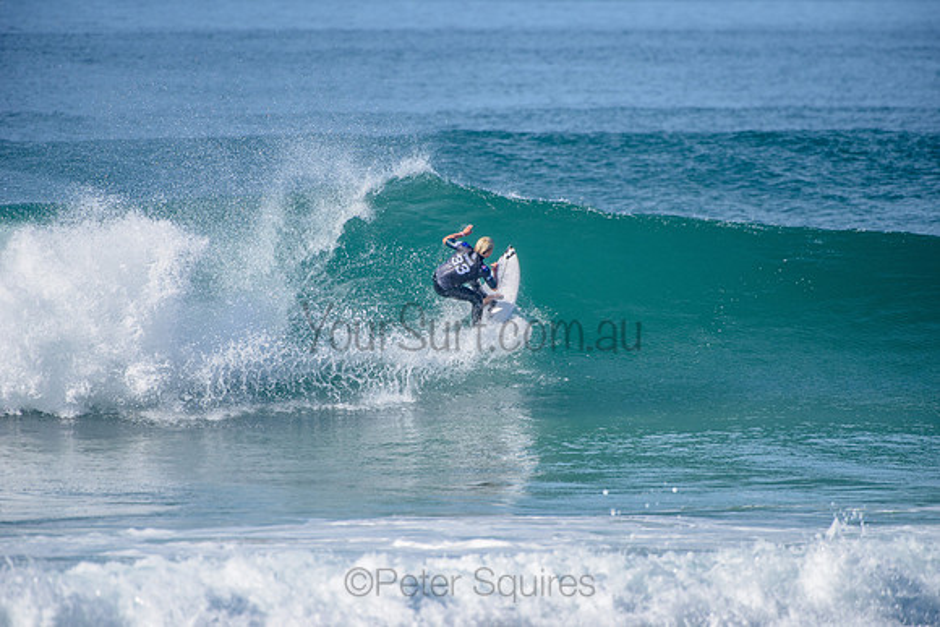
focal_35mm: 500
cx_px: 470
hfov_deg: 4.1
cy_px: 314
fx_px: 13058
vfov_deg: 2.8
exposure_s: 1/2500
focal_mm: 500
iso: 250
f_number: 5.6
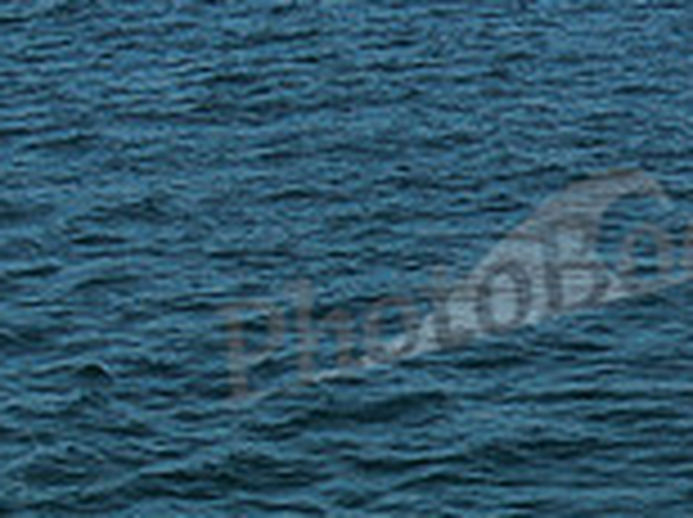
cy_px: 466
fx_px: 3618
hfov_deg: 10.4
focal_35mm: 181
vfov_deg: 8.2
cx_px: 1192
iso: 100
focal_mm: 8.6
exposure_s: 1/1250
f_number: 3.8
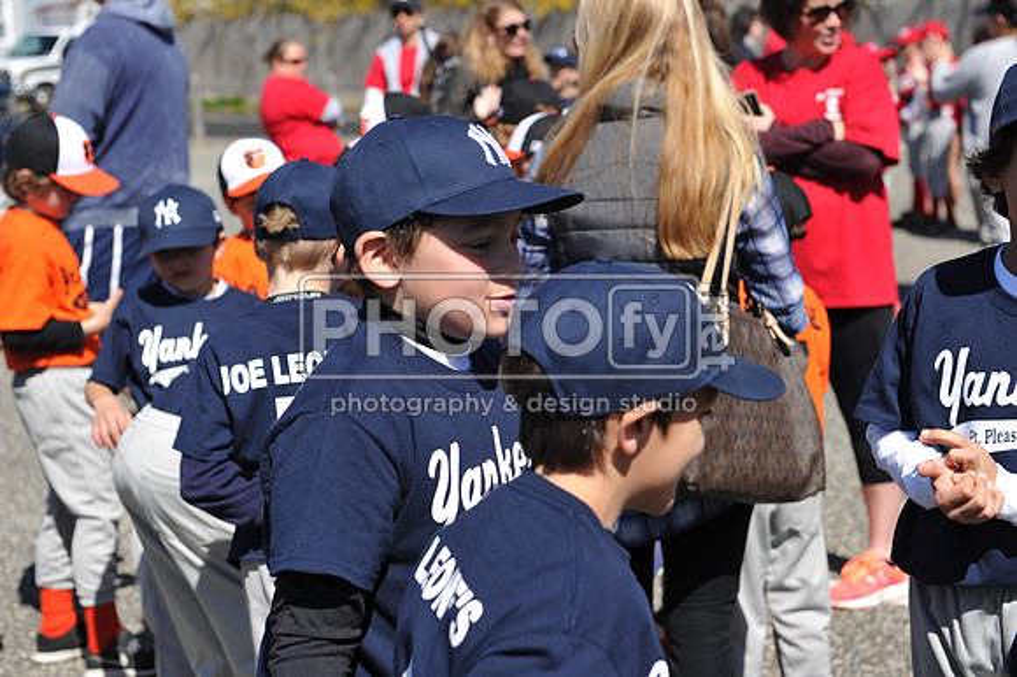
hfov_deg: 28.9
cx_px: 508
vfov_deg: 19.4
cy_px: 338
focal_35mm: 70
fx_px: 1976
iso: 200
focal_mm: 70
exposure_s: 1/800
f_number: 5
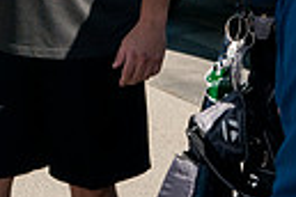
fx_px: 2105
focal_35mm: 256
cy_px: -65
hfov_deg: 8.0
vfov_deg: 5.3
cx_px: -71
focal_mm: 38
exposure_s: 1/200
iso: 200
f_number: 7.1
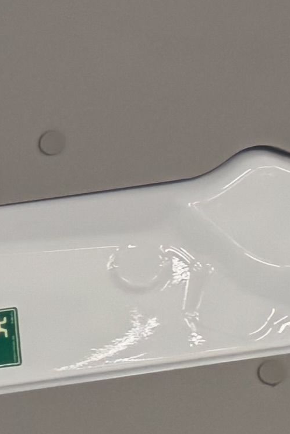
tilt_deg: -7.4
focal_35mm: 191
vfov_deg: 10.6
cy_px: 518
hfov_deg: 5.2
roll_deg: +1.4
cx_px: -1305
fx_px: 2306
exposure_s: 1/50
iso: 160
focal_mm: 6.76
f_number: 1.78
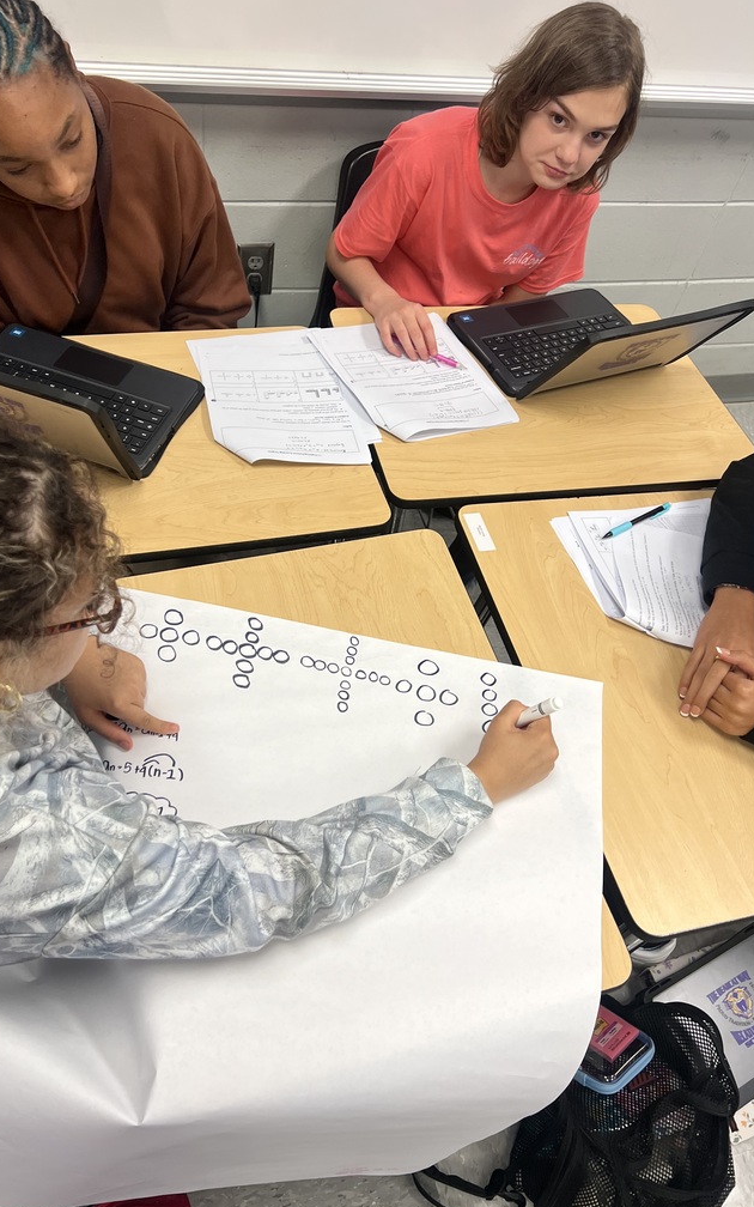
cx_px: 355
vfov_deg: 66.5
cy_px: 601
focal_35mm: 28
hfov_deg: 44.5
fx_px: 921
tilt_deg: -52.5
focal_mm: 5.7
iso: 80
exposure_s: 1/120
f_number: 1.5
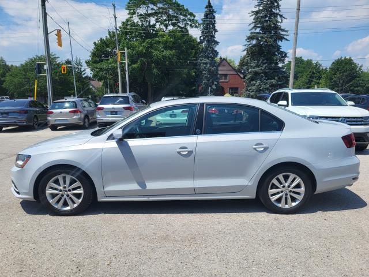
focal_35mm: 26
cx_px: 184
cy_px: 138
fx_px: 277
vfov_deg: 53.1
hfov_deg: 67.3
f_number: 1.8
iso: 40
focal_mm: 5.4
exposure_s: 1/3390
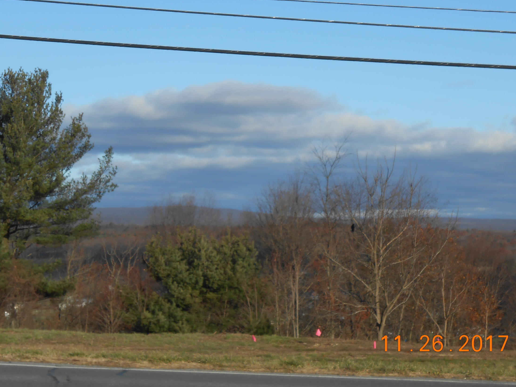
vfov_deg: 15.1
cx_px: 278
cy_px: 137
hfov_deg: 20.0
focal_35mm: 98
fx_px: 1461
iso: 80
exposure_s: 1/400
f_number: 6
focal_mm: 12.8
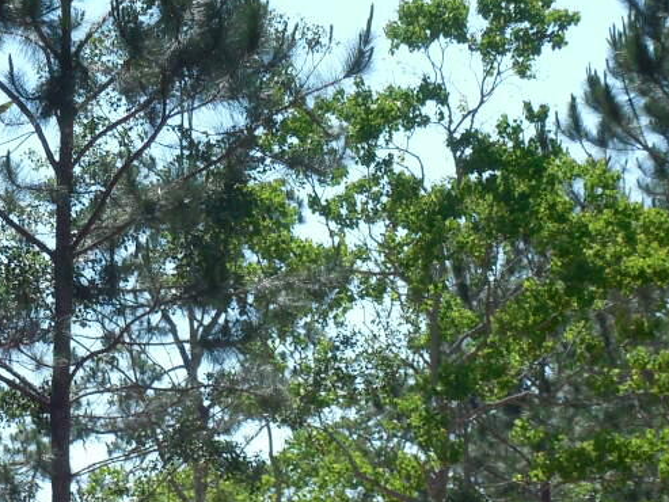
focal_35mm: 289
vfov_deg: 5.1
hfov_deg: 6.8
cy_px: 711
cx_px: 117
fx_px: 5587
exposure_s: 1/640
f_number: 4.6
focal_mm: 16
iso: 125
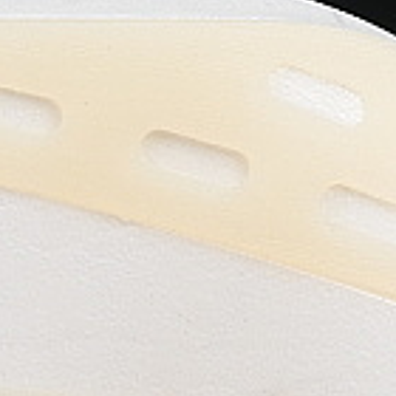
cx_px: -515
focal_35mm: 490
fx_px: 6342
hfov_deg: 3.5
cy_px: 11
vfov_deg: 3.6
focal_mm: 50
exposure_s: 1/80
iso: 160
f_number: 8
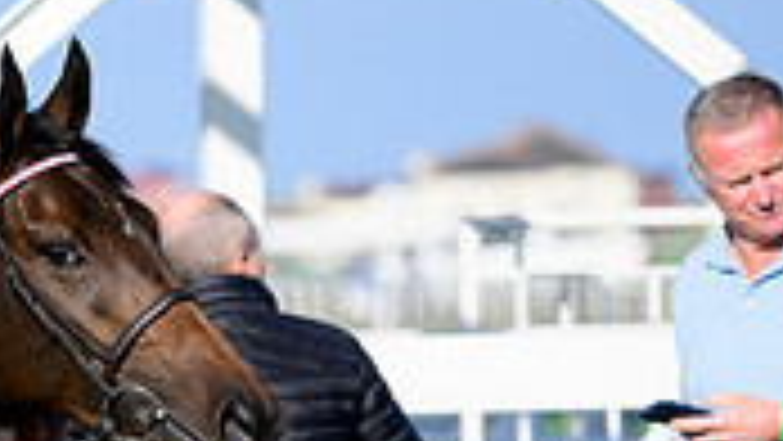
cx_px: -108
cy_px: 803
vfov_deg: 1.4
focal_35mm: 871
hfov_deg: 2.5
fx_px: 18089
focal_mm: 250
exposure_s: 1/2000
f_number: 5.6
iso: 400
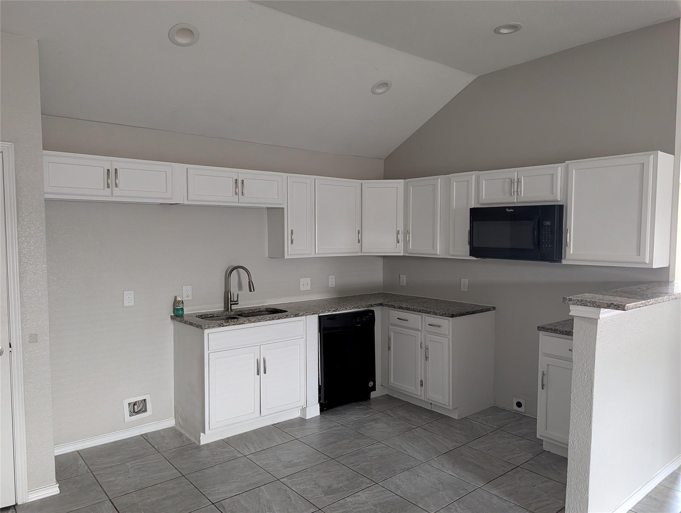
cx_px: 340
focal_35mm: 24
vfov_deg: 56.9
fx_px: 473
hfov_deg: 71.5
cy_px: 256
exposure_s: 1/94.3
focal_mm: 6.9
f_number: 1.68
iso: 1315
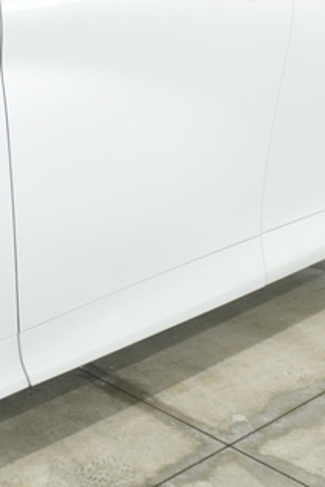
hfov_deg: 17.6
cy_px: 138
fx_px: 988
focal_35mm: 73
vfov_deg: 27.4
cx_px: -82
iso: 200
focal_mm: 16
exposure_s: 1/30
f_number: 3.5
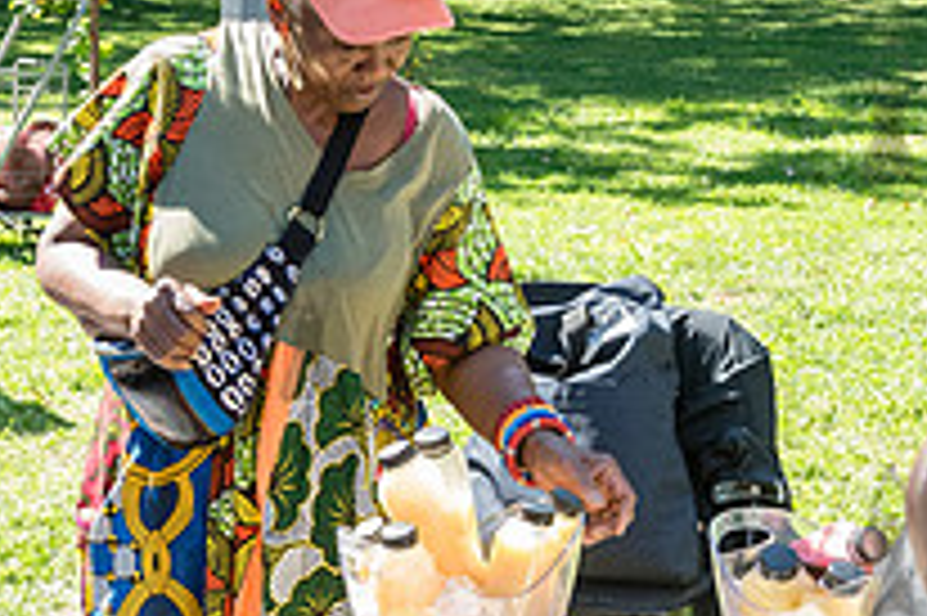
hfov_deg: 19.1
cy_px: 321
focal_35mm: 107
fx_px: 2753
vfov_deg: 12.8
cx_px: 306
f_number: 5.6
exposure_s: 1/800
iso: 2000
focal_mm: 38
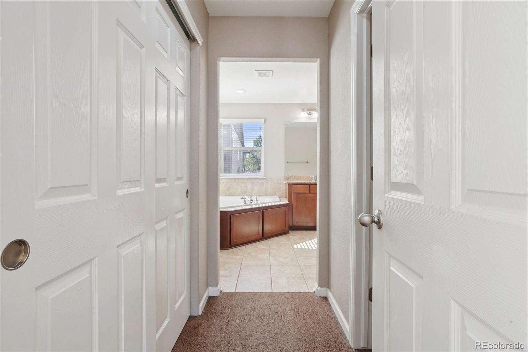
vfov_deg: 67.4
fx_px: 264
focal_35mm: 18
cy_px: 176
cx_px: 264
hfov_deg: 90.0
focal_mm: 12
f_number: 8
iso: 400
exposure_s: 1/30
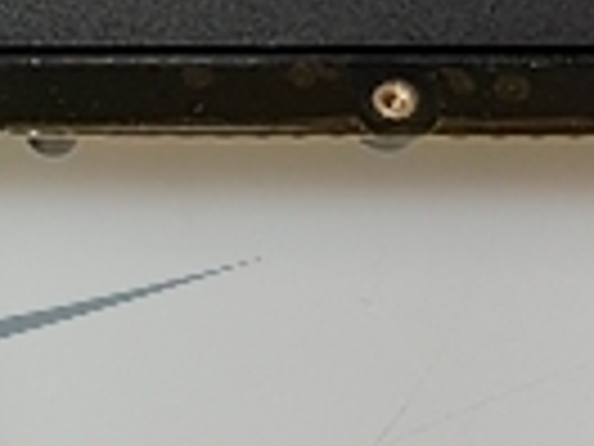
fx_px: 3398
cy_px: -131
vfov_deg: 7.4
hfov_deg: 9.3
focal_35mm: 198
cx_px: -630
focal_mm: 4.2
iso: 64
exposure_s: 1/100
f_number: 1.7
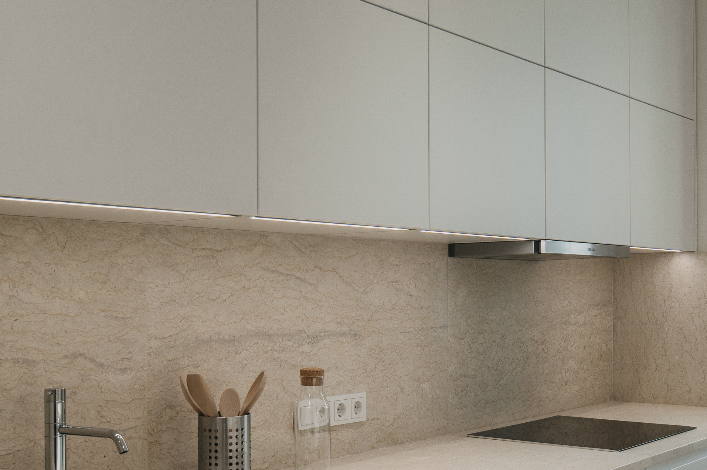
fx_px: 962
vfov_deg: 27.5
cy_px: 228
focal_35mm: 49
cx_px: 395
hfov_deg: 40.3
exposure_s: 1/40
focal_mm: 19
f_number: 8
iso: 200
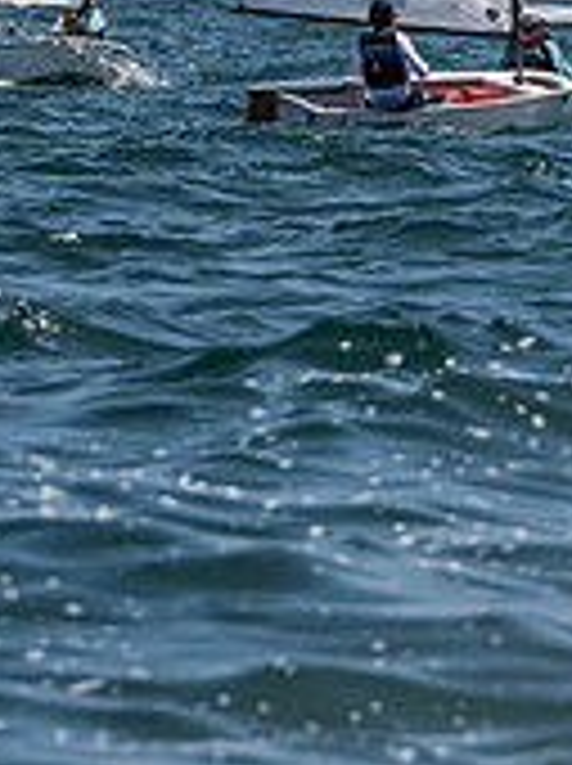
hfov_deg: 1.8
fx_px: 17781
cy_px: -17
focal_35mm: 805
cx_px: -397
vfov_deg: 2.5
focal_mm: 220
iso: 500
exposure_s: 1/4000
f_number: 8
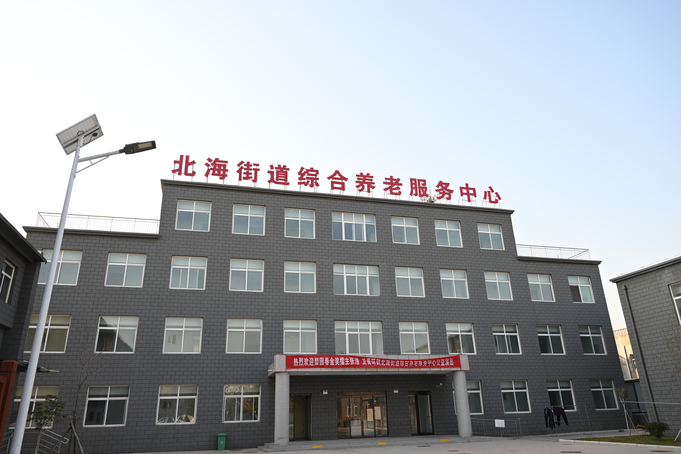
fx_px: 492
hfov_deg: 69.4
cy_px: 227
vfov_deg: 49.6
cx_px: 340
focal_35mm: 26
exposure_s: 1/125
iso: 100
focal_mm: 26
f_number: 5.6
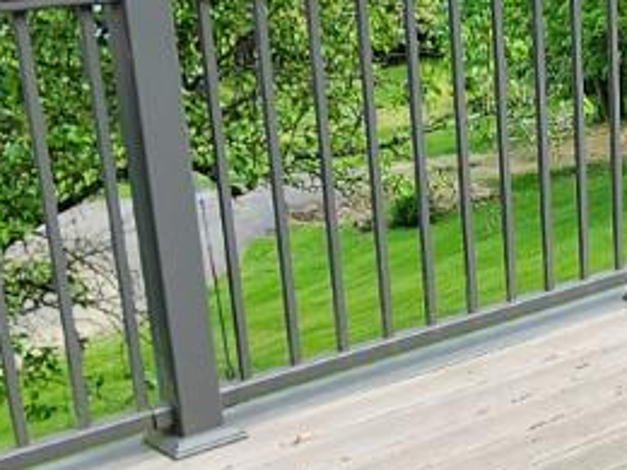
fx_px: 1358
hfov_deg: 21.6
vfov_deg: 19.6
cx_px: 945
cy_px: 257
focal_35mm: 75
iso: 50
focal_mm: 2.2
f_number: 2.2
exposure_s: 1/271
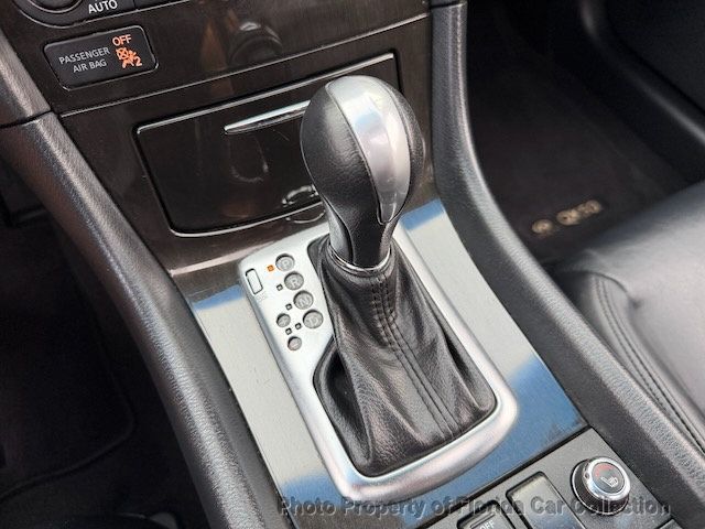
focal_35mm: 24
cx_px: 352
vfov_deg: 56.8
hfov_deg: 71.6
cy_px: 264
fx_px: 489
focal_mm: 6.76
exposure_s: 1/69
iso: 200
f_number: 1.78
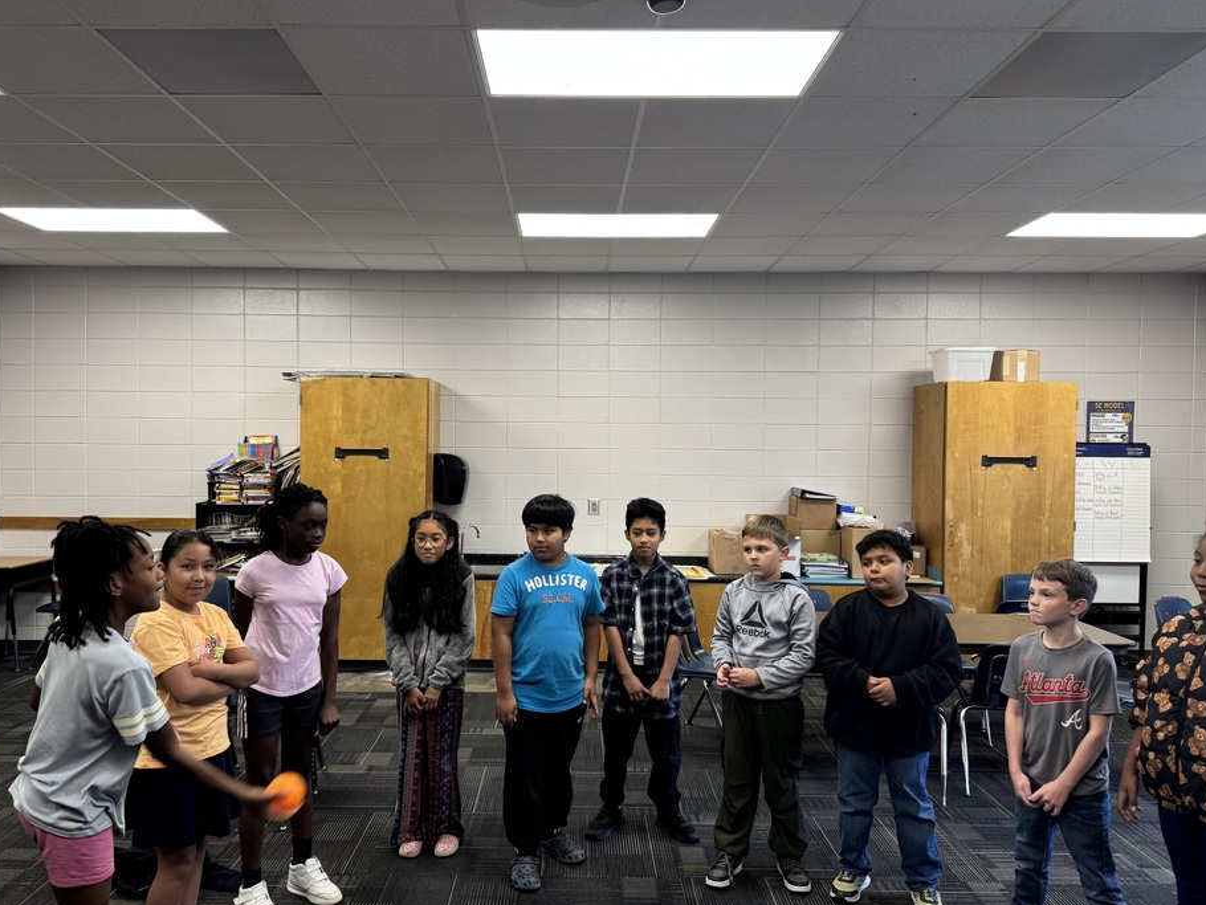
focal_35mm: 27
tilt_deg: -2.2
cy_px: 454
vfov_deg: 51.4
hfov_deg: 65.2
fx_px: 941
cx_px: 555
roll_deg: -2.4
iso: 160
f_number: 1.78
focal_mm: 6.76
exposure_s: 1/60
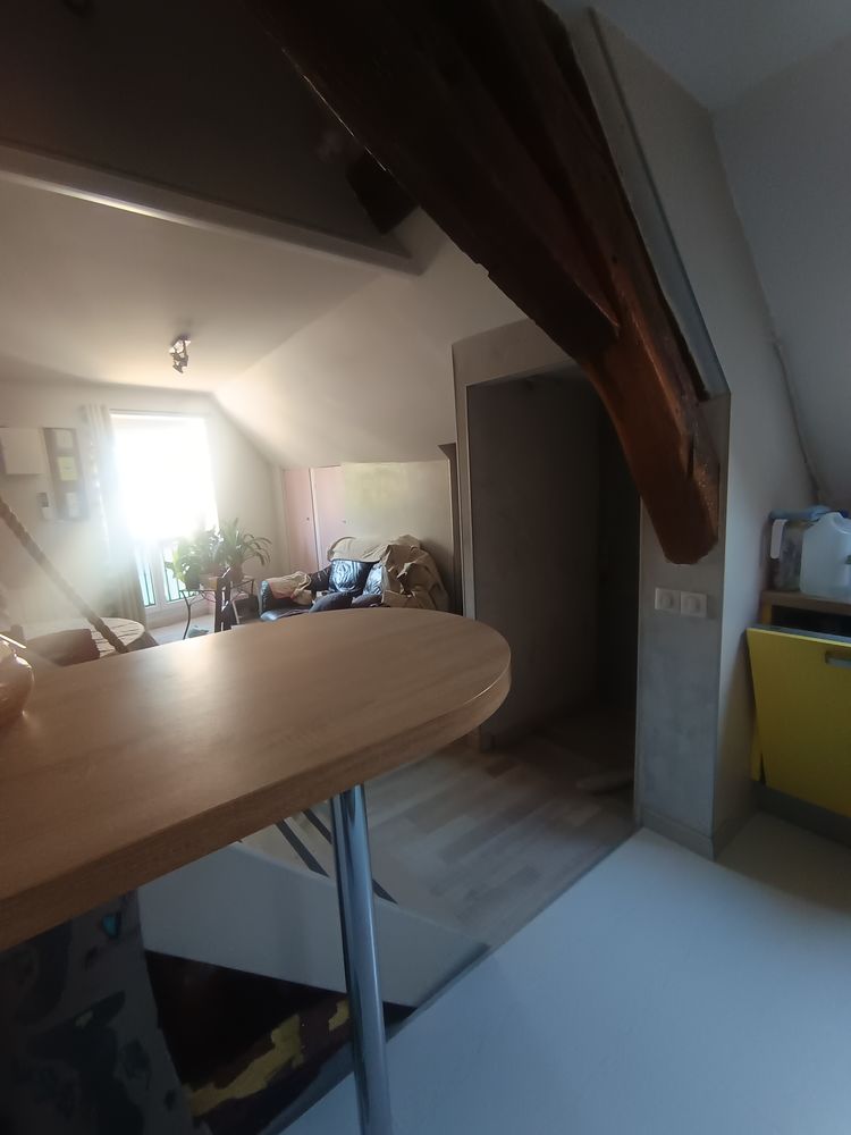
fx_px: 524
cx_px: 426
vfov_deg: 94.5
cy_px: 568
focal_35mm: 16
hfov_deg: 78.1
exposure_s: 1/33.3
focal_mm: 1.65
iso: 413
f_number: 2.2
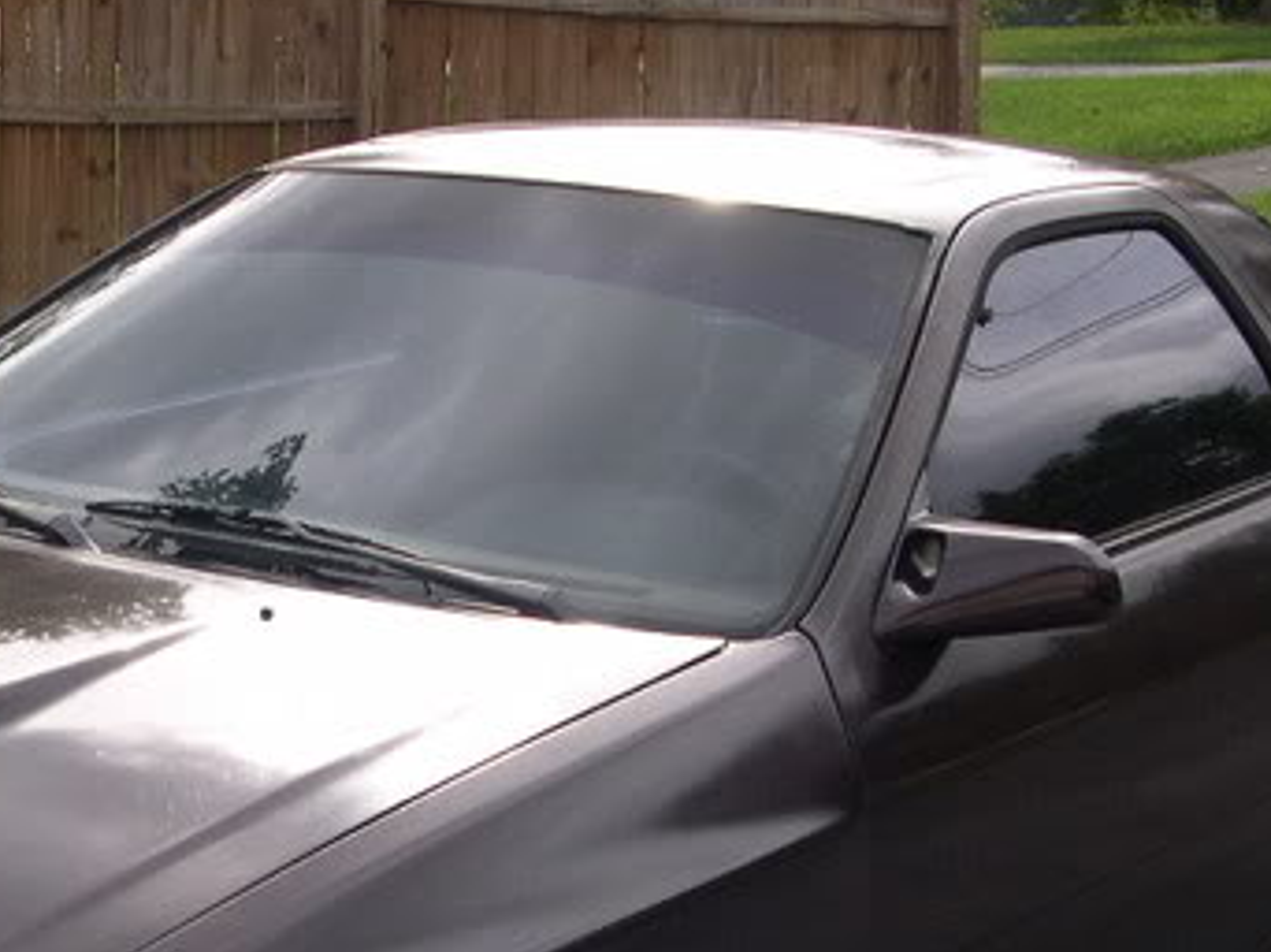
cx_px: 186
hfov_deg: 21.6
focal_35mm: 89
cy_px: 766
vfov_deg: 16.5
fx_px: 3266
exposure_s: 1/93.5
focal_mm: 8
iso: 100
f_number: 7.6
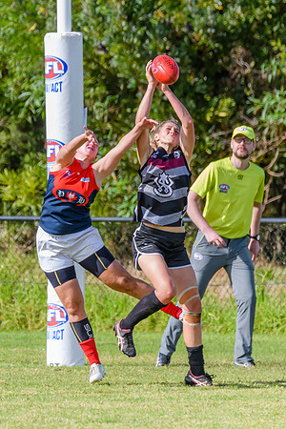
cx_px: 84
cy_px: 159
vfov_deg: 2.4
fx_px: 10230
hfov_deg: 1.6
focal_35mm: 859
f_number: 6.3
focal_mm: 450
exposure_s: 1/2000
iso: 800
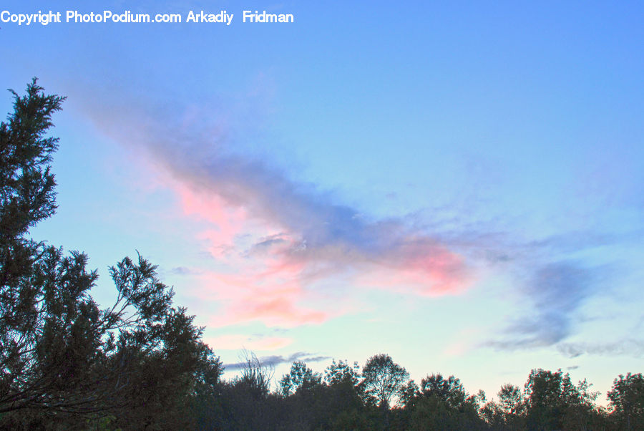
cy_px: 216
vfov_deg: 32.0
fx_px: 752
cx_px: 322
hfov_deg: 46.4
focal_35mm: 42
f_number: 7.1
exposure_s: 1/20
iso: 160
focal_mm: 28
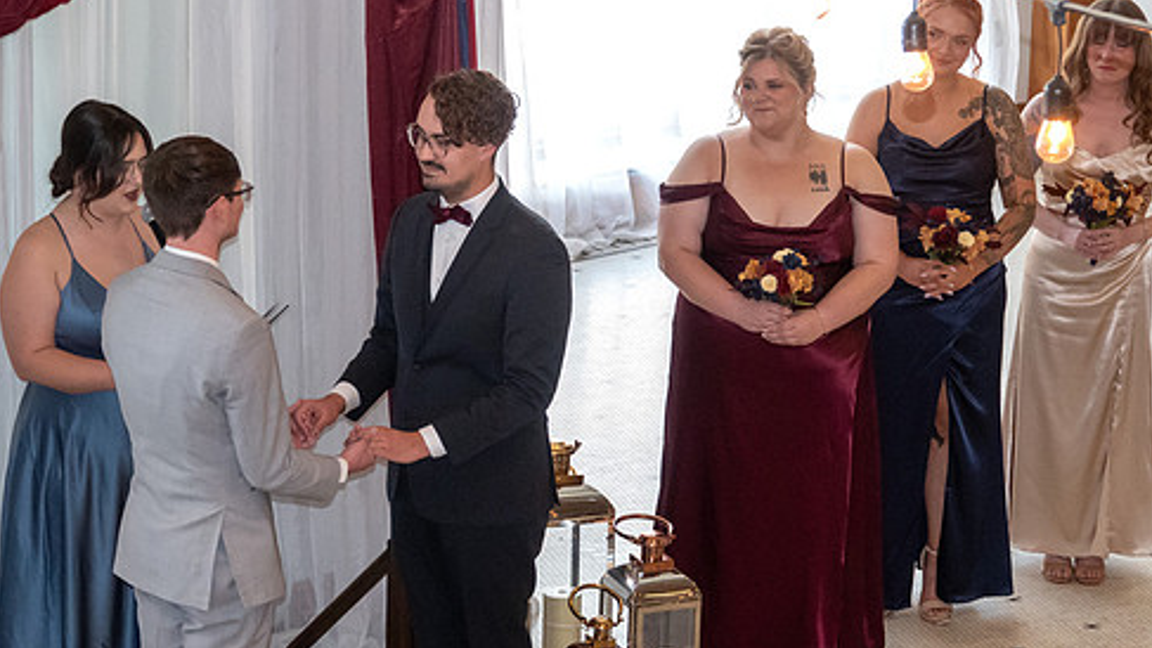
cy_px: 316
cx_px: 532
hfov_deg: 21.1
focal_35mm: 101
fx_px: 3085
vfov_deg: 12.0
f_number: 3.5
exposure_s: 1/100
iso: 1250
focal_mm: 29.69
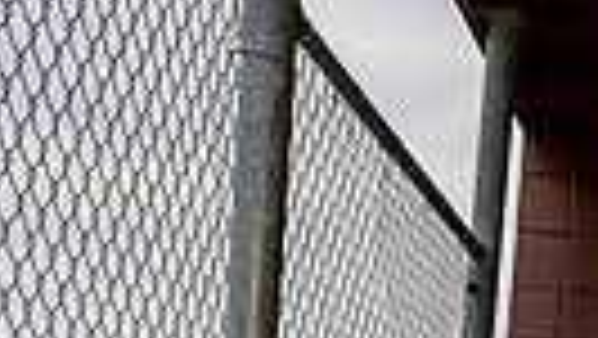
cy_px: 1005
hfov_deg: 21.1
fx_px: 1571
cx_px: 544
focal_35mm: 99
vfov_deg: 9.6
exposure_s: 1/250
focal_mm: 28
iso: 100
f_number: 11
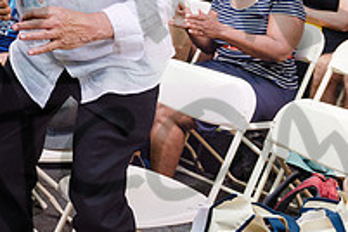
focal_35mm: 82
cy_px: -71
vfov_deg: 15.8
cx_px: -68
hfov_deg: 22.8
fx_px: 793
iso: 200
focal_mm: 24
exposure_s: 1/400
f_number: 5
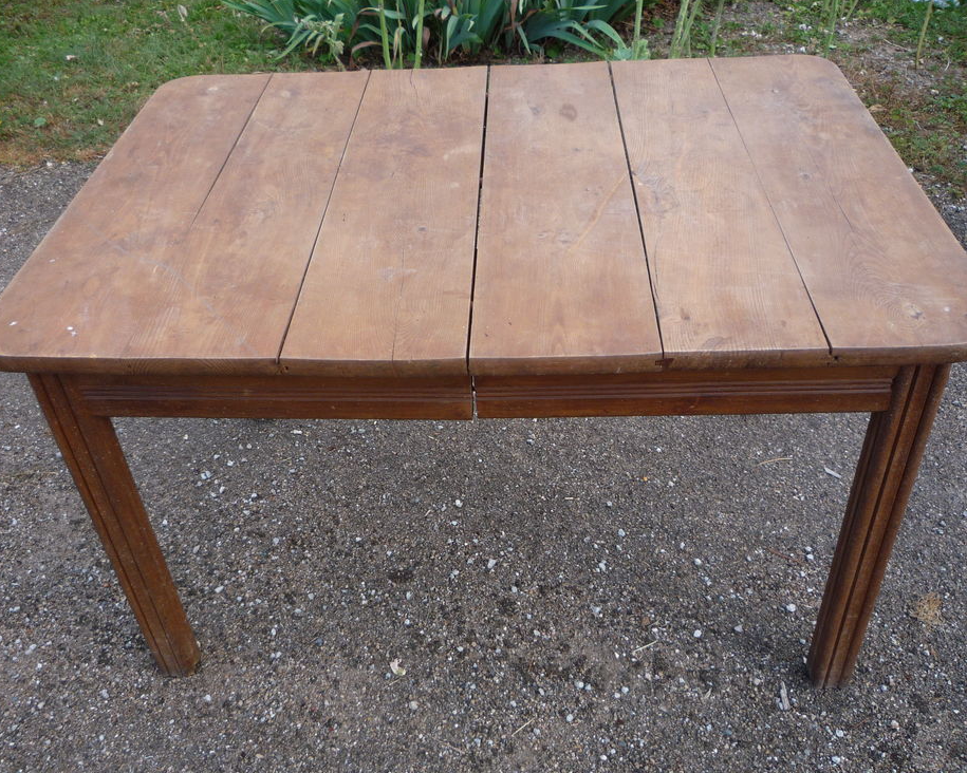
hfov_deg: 55.7
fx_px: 916
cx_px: 482
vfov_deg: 45.8
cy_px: 392
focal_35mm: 32
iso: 100
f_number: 3.3
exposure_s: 1/80
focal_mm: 5.2
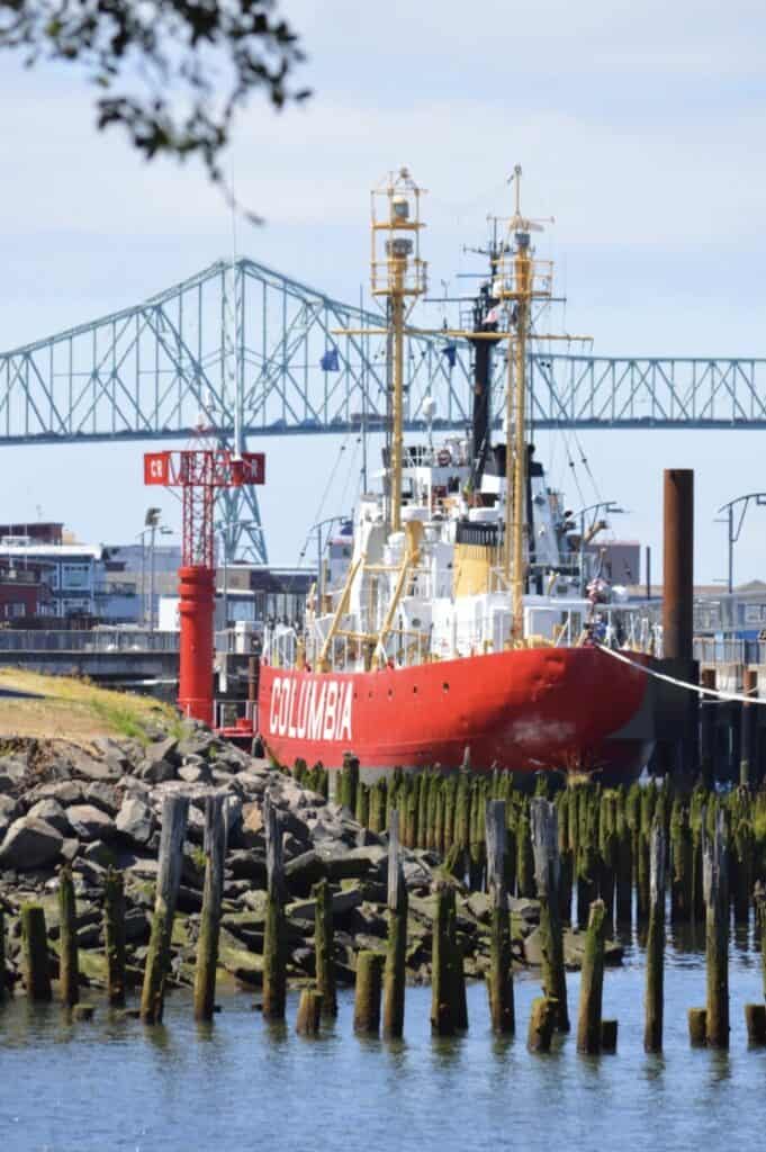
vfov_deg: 9.5
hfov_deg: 6.3
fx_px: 6953
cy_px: 576
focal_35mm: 218
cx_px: 383
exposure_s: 1/200
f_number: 8
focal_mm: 145
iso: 100
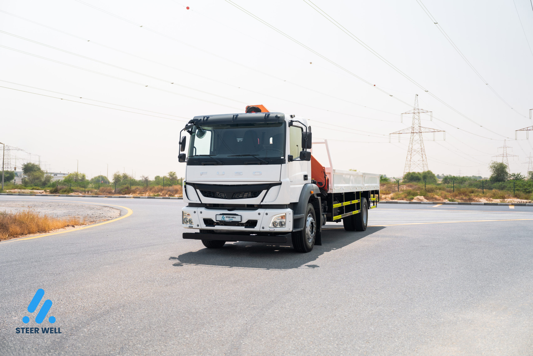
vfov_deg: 38.9
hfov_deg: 55.8
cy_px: 178
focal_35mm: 34
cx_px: 266
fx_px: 503
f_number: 2.8
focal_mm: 34
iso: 400
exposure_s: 1/250
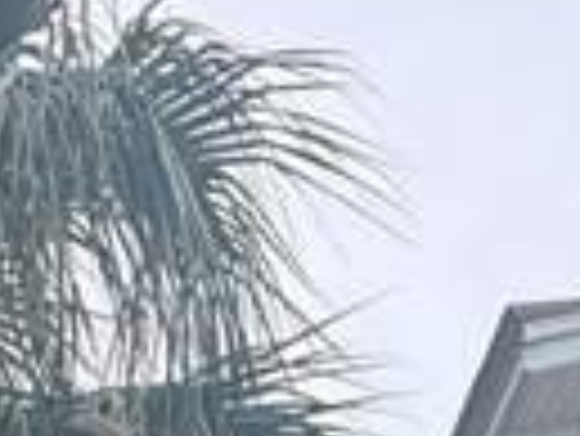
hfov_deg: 22.2
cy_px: 1304
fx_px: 1459
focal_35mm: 87
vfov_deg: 11.0
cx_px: 459
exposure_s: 1/249
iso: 40
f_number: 2.2
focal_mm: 2.22
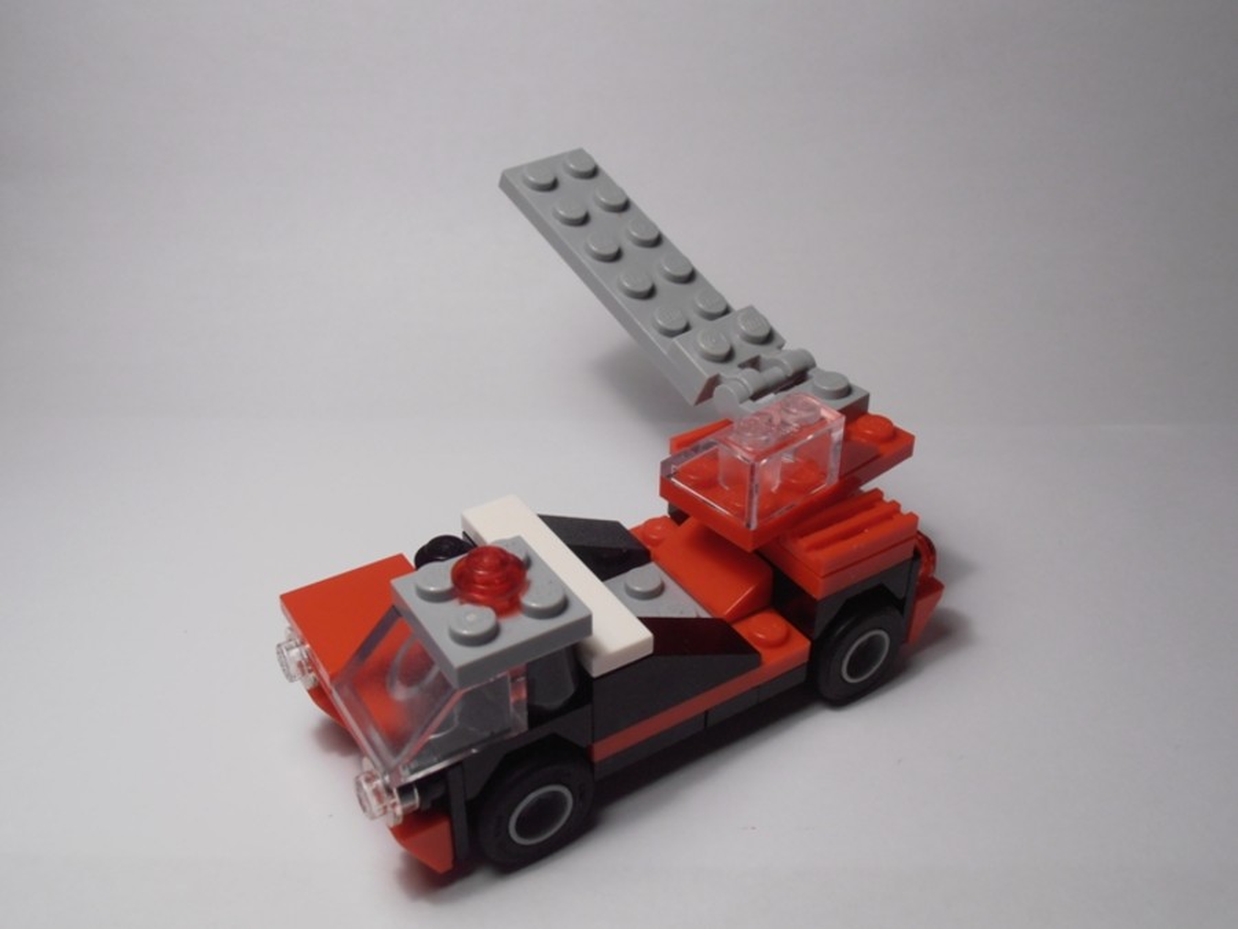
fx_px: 1323
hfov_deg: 50.1
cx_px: 619
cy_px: 464
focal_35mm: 37
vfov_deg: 38.7
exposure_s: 1/80
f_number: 3.9
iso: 100
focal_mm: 6.61
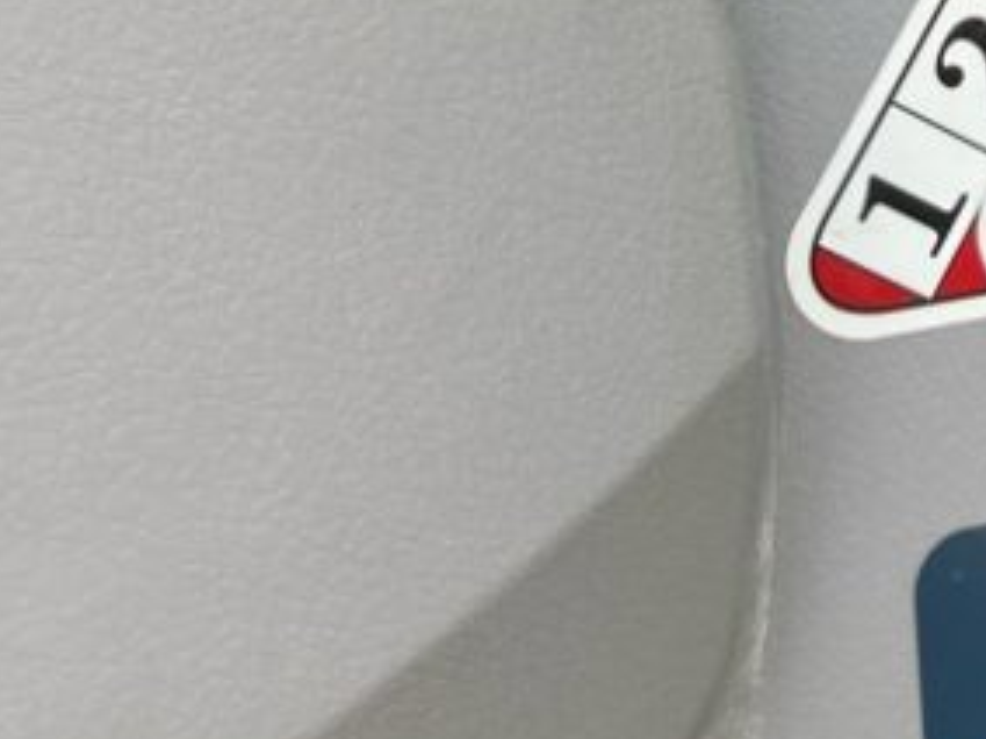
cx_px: 1519
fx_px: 2819
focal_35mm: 99
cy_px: -188
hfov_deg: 17.6
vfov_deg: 14.4
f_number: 1.8
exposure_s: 1/205
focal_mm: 3.99
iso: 25
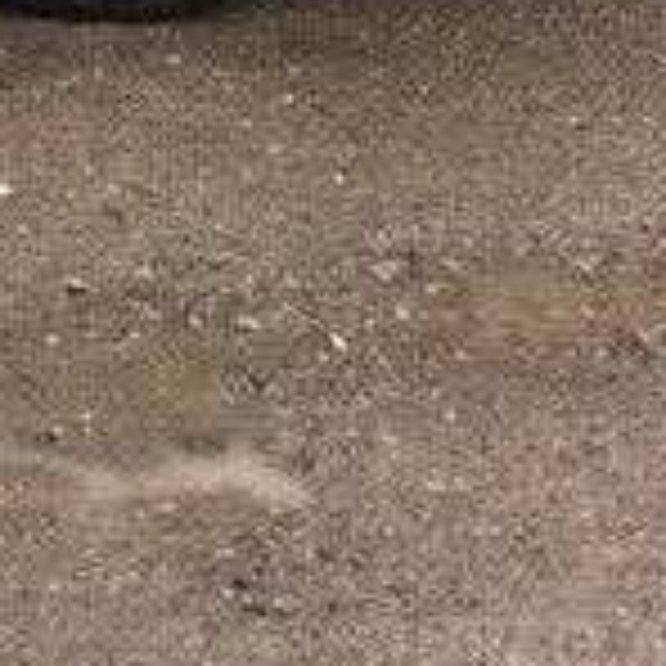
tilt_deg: -15.2
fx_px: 2481
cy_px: -389
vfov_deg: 14.1
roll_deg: +1.3
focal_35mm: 114
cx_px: -747
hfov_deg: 12.9
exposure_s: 1/608
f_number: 2.2
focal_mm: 4.15
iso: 32
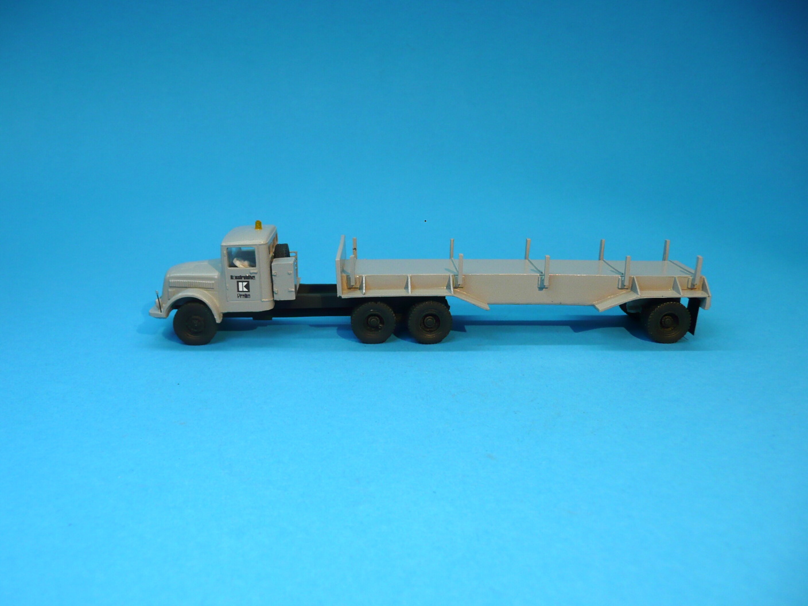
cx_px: 404
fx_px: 700
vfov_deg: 46.8
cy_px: 303
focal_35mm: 30
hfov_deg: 60.0
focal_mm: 4.9
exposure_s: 1/80
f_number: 3.4
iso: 100
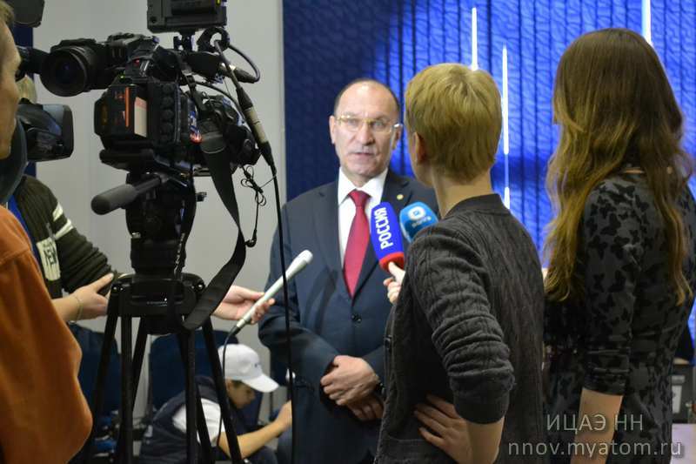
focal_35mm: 82
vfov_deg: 16.5
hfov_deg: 24.6
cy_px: 232
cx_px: 348
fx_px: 1595
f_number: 5.6
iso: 2800
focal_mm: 55
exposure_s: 1/60
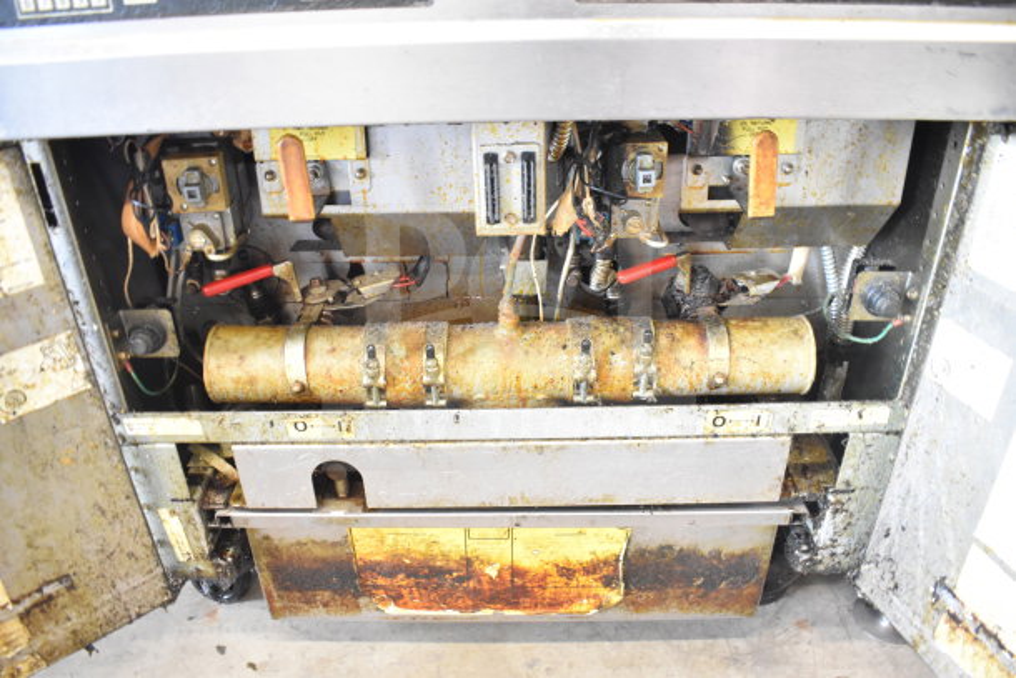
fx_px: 762
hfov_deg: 67.4
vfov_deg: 48.0
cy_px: 339
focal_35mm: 27
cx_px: 508
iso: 2500
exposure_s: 1/30
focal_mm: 18
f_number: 3.5
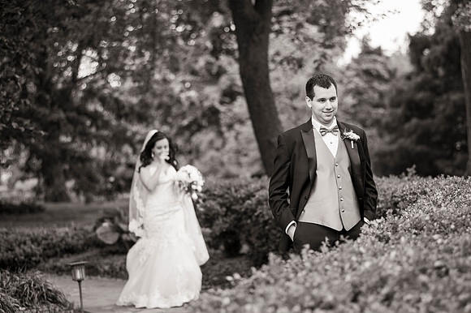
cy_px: 156
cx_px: 236
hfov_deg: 19.5
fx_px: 1373
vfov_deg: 13.0
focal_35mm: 105
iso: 200
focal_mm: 105
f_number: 2.8
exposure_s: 1/400
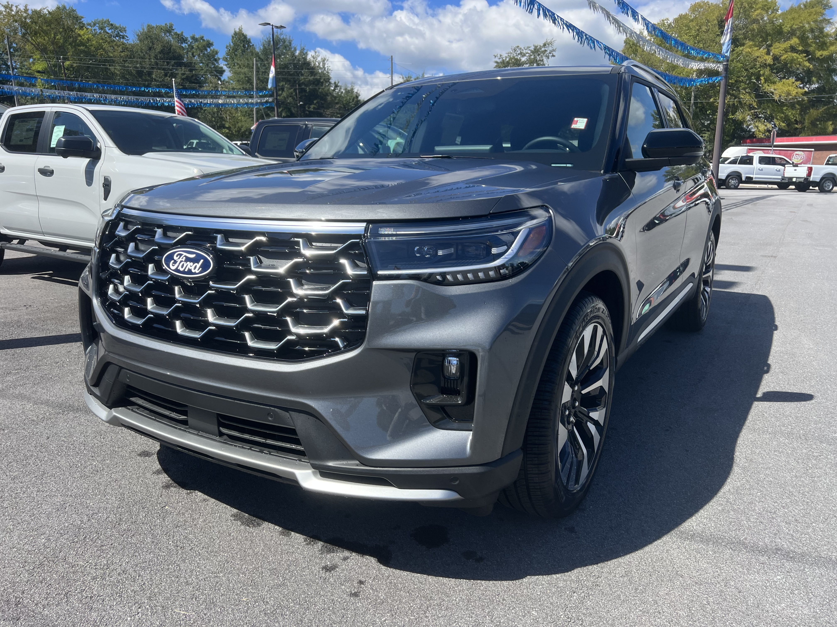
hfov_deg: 67.3
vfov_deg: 53.1
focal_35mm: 26
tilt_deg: -12.2
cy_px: 314
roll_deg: +0.2
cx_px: 418
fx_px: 629
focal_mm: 5.7
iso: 50
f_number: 1.5
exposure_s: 1/2457
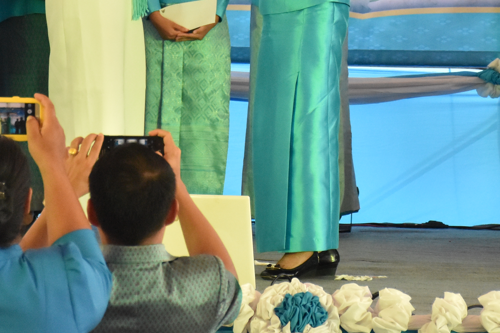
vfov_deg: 4.8
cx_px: 253
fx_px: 3972
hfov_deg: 7.2
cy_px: -40
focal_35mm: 286
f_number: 5.6
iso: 2000
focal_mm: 80
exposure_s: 1/800
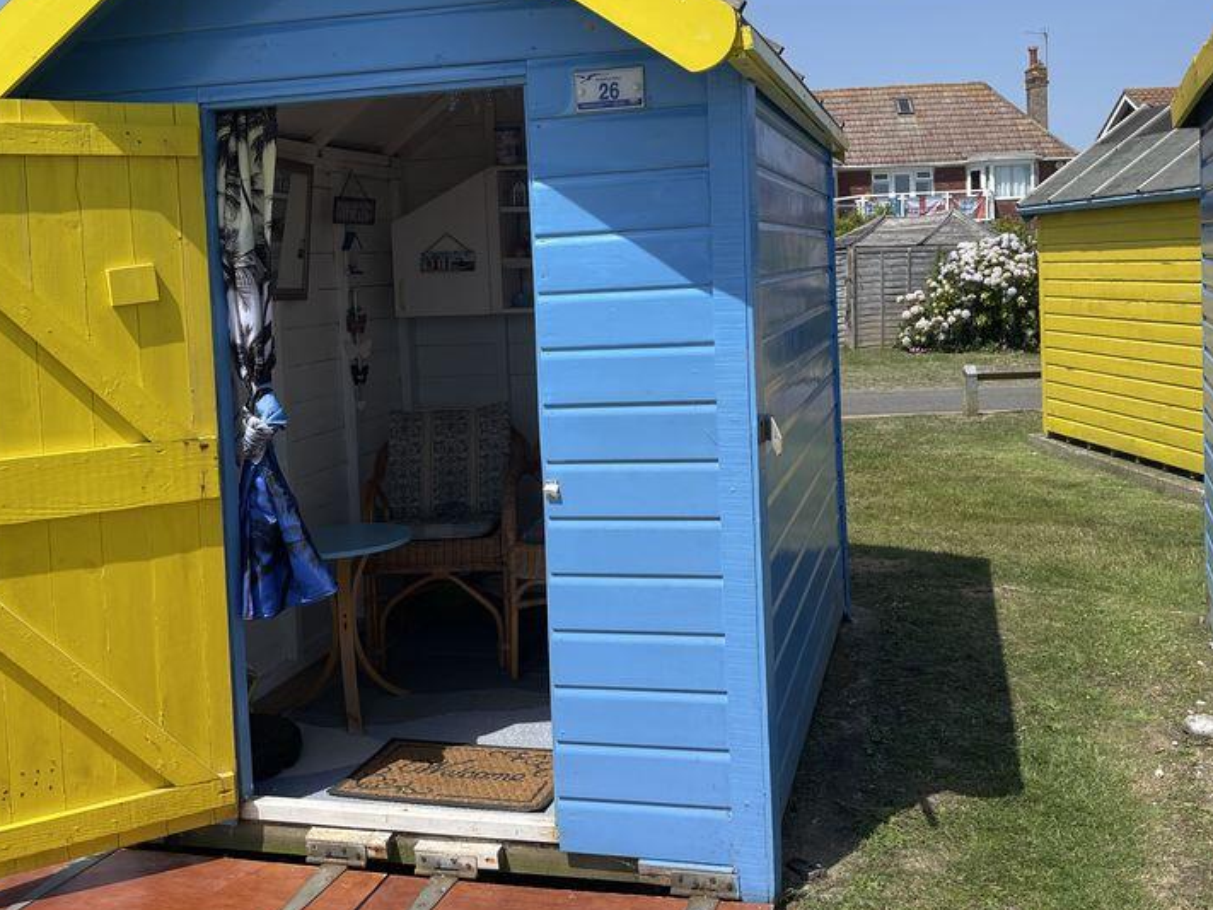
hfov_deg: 51.3
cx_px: 578
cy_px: 333
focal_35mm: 36
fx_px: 1261
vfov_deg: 39.3
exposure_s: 1/3788
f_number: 1.6
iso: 32
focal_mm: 5.1
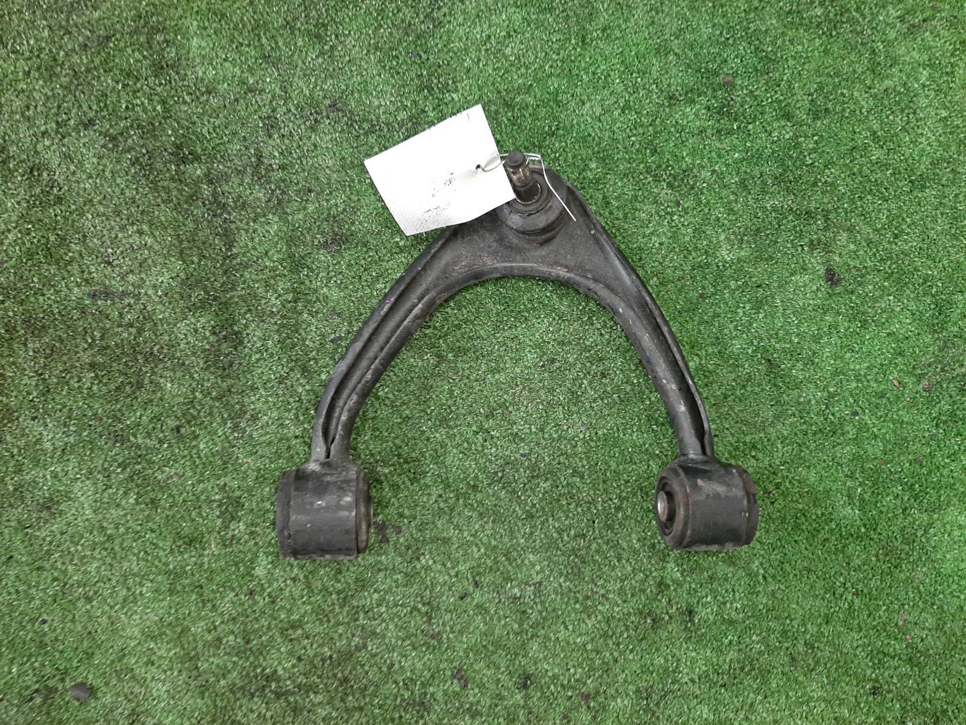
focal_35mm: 26
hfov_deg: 67.3
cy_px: 362
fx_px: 726
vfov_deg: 53.1
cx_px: 483
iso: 164
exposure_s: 1/50
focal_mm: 3.93
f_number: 1.7
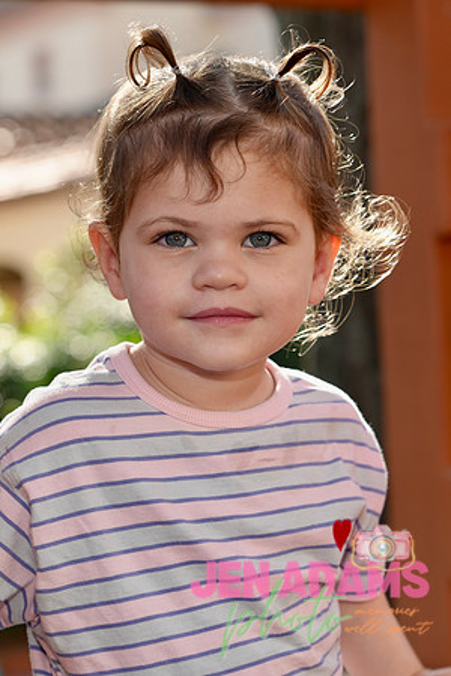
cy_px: 338
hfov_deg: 18.7
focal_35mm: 73
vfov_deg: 27.7
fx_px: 1372
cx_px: 226
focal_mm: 73
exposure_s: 1/200
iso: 100
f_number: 4.5
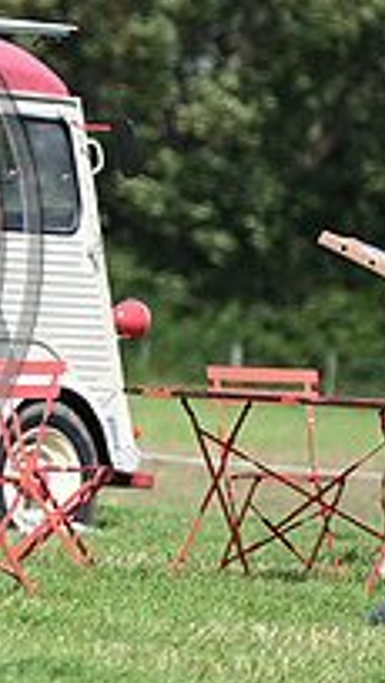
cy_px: 196
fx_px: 8914
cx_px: -341
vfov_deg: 4.4
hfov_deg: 2.5
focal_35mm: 492
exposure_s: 1/1250
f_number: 3.5
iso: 90
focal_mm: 165
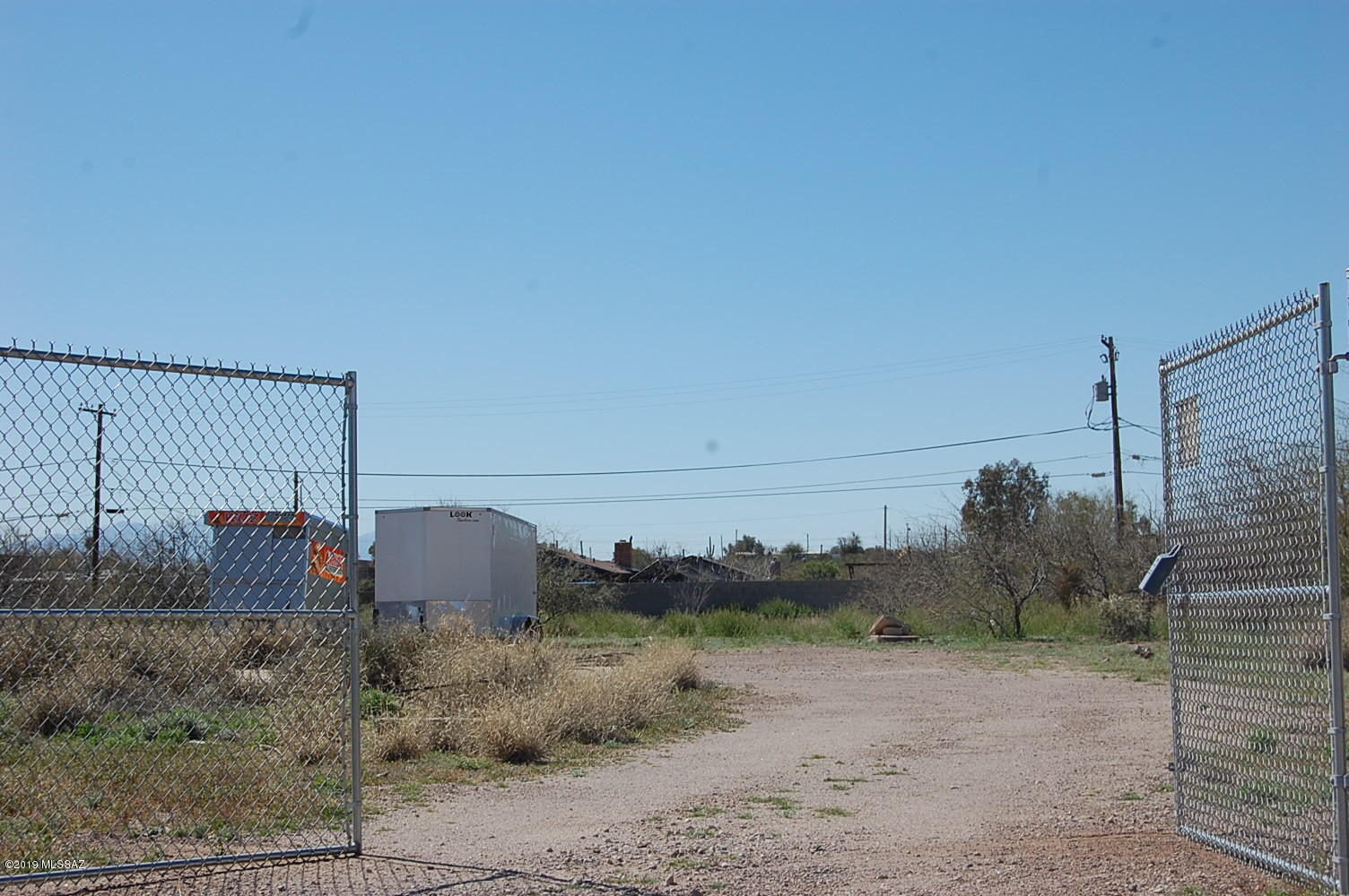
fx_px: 2583
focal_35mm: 69
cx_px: 674
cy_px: 448
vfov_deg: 19.7
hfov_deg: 29.3
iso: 200
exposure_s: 1/500
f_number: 11
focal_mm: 46
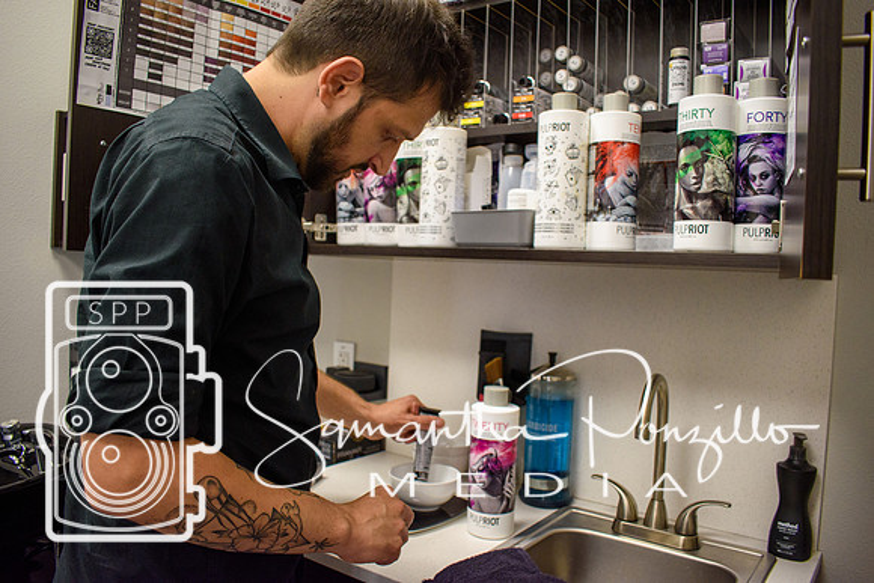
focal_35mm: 27
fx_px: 656
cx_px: 437
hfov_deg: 67.4
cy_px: 292
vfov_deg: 48.0
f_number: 3.5
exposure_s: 1/60
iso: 1000
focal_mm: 18
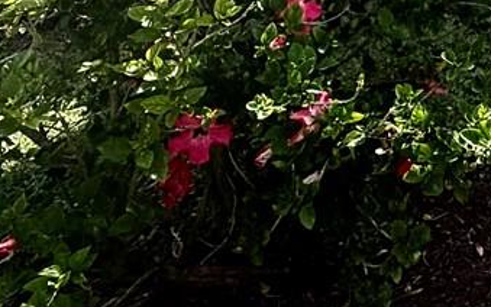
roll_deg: -0.7
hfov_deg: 21.8
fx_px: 937
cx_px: 824
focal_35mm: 70
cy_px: -279
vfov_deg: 15.4
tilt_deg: +0.0
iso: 20
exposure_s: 1/1312
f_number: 2.2
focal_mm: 2.22
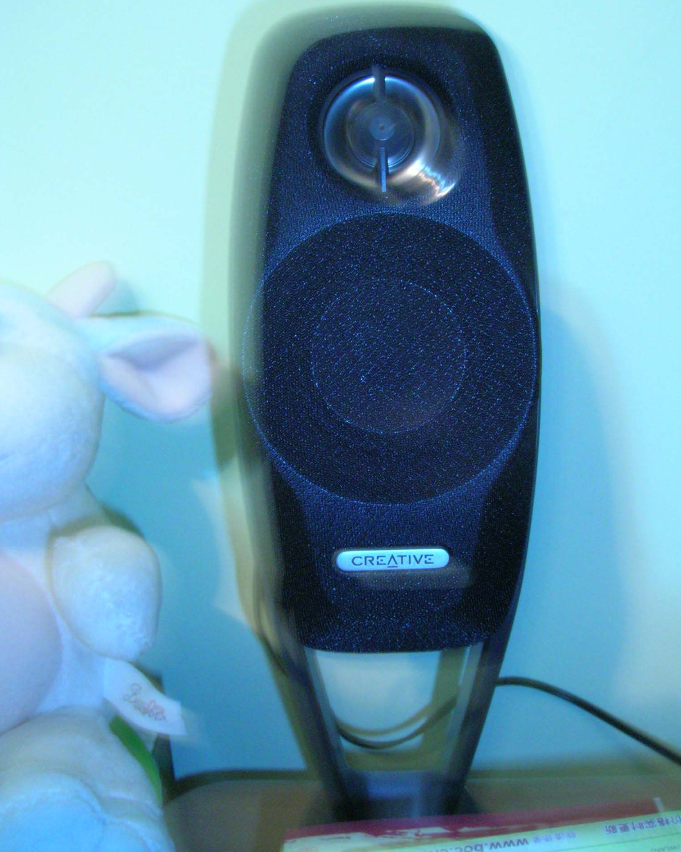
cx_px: 344
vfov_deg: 49.1
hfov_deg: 40.1
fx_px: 932
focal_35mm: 37
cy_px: 423
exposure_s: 2
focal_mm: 5.4
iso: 200
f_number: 4.8
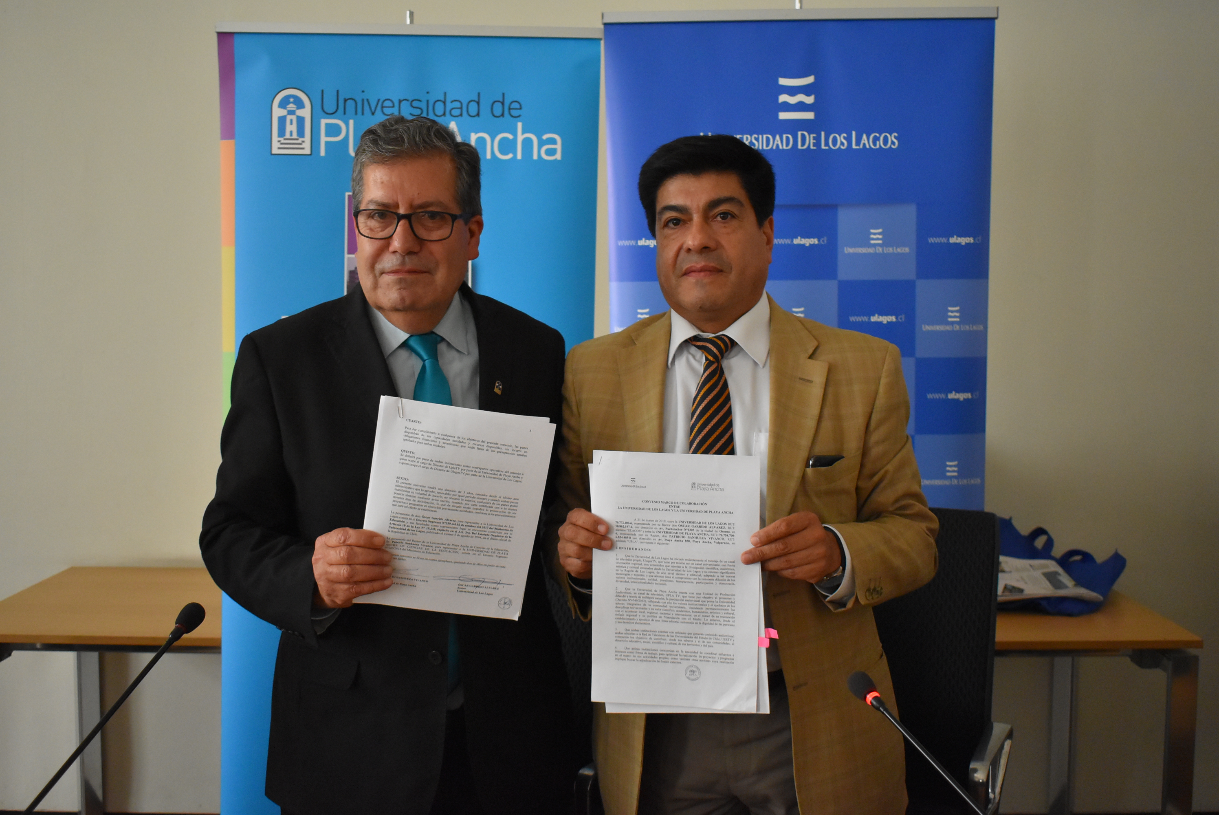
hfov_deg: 47.9
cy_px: 408
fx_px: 1372
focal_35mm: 40
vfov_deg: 33.1
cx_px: 610
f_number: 4
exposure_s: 1/160
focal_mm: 27
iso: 3200
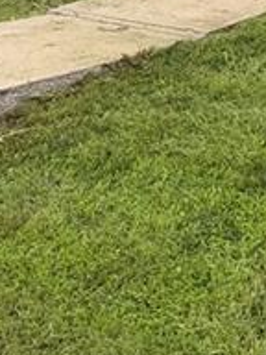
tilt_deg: -0.9
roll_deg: +2.0
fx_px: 984
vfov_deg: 18.3
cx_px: 519
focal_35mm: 96
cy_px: -168
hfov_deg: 13.4
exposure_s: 1/805
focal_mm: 6.76
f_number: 1.78
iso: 80
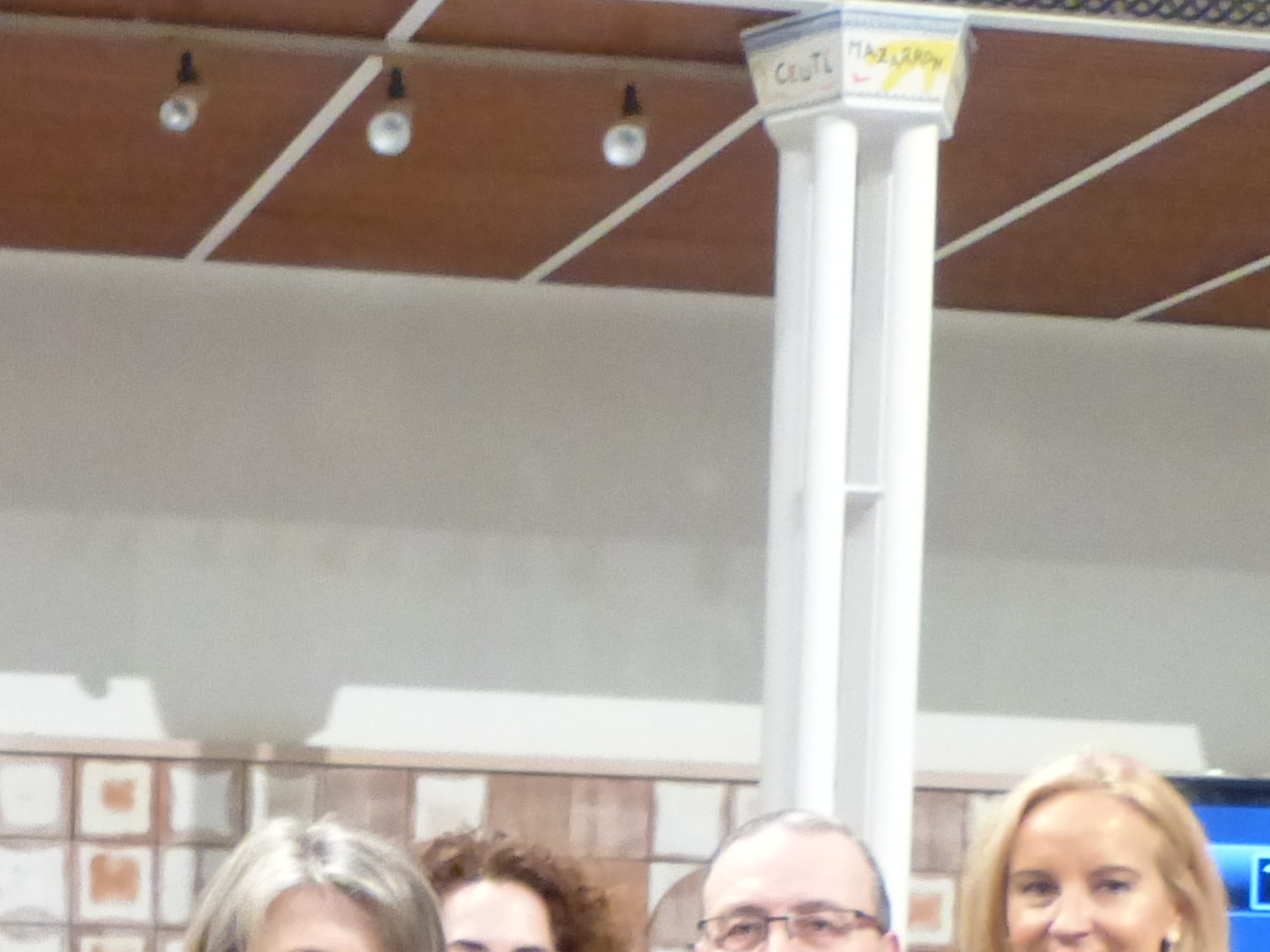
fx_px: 3338
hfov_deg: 20.9
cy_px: 1279
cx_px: 57
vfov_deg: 15.4
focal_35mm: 91
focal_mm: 5.4
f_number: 2.8
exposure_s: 1/25
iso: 800
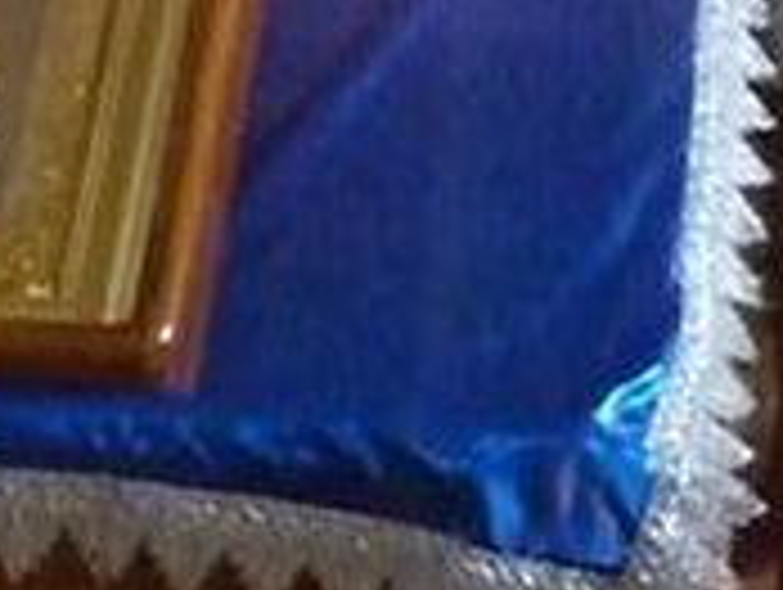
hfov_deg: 17.0
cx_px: -196
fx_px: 2492
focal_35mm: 110
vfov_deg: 12.8
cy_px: -284
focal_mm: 5.5
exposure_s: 1/40
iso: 1600
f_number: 2.8
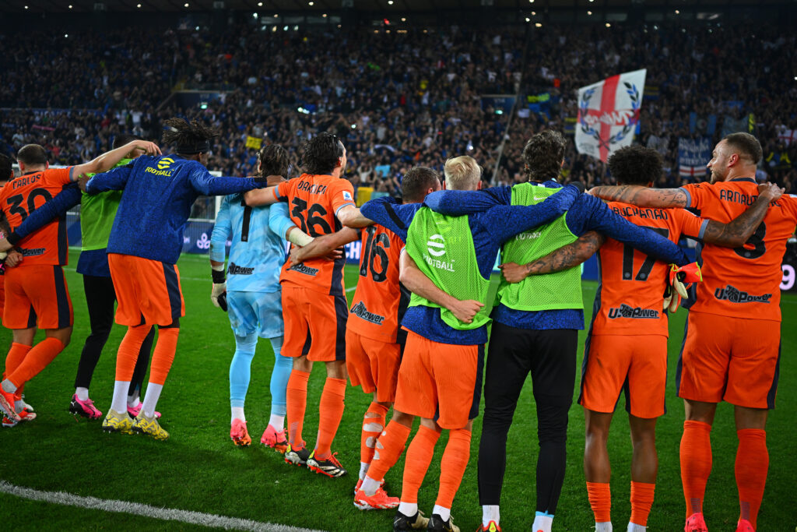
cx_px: 398
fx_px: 775
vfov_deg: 37.9
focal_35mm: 35
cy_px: 266
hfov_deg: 54.4
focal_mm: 35
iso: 1600
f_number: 1.8
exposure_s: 1/2000
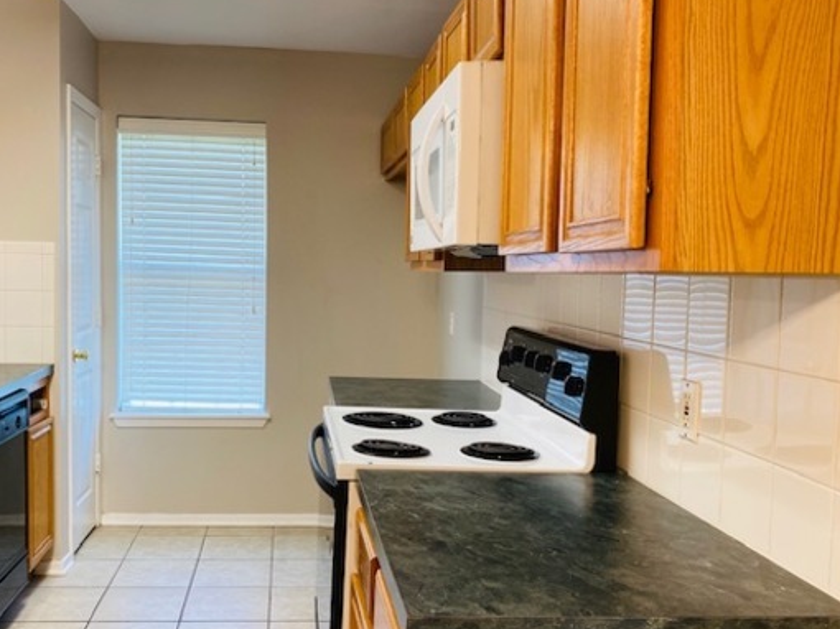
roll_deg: -1.4
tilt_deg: -4.3
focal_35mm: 34
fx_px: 825
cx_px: 352
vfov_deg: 41.7
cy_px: 336
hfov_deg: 53.7
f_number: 1.8
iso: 64
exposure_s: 1/60
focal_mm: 4.25
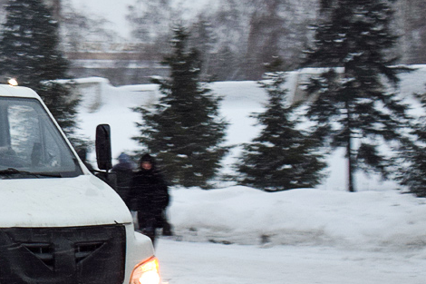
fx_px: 2038
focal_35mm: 172
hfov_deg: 11.7
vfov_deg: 8.0
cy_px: 134
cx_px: -76
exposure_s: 1/60
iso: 800
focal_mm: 45
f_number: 5
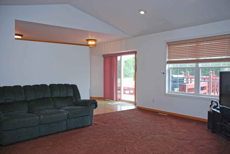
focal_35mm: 30
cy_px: 77
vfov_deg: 43.7
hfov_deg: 61.9
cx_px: 115
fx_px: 192
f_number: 4
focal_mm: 20
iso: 200
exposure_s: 1/60
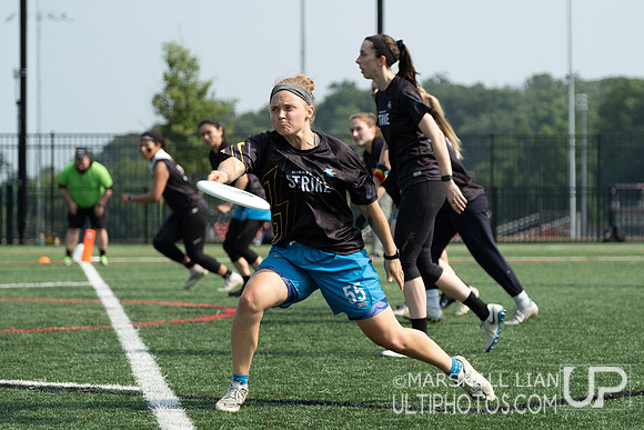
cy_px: 193
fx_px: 2498
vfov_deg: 9.8
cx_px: 349
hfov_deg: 14.7
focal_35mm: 140
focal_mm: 77.3
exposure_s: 1/2000
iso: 125
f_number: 2.8
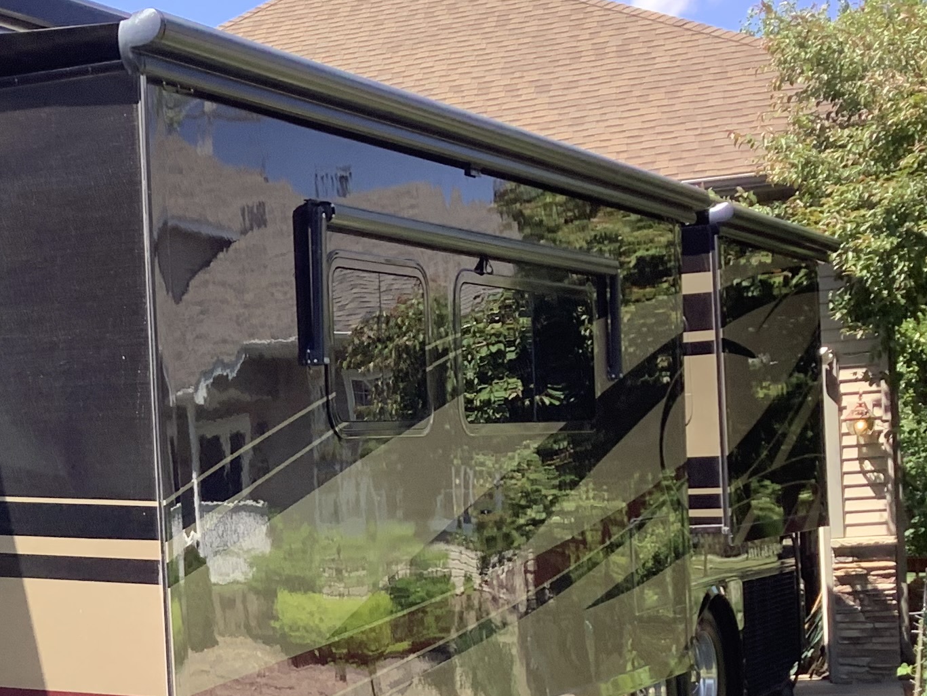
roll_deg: +2.1
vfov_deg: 19.6
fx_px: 1982
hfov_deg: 24.6
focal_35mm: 74
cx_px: -76
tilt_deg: +0.0
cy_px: 613
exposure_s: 1/191
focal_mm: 3.3
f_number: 2.4
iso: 25
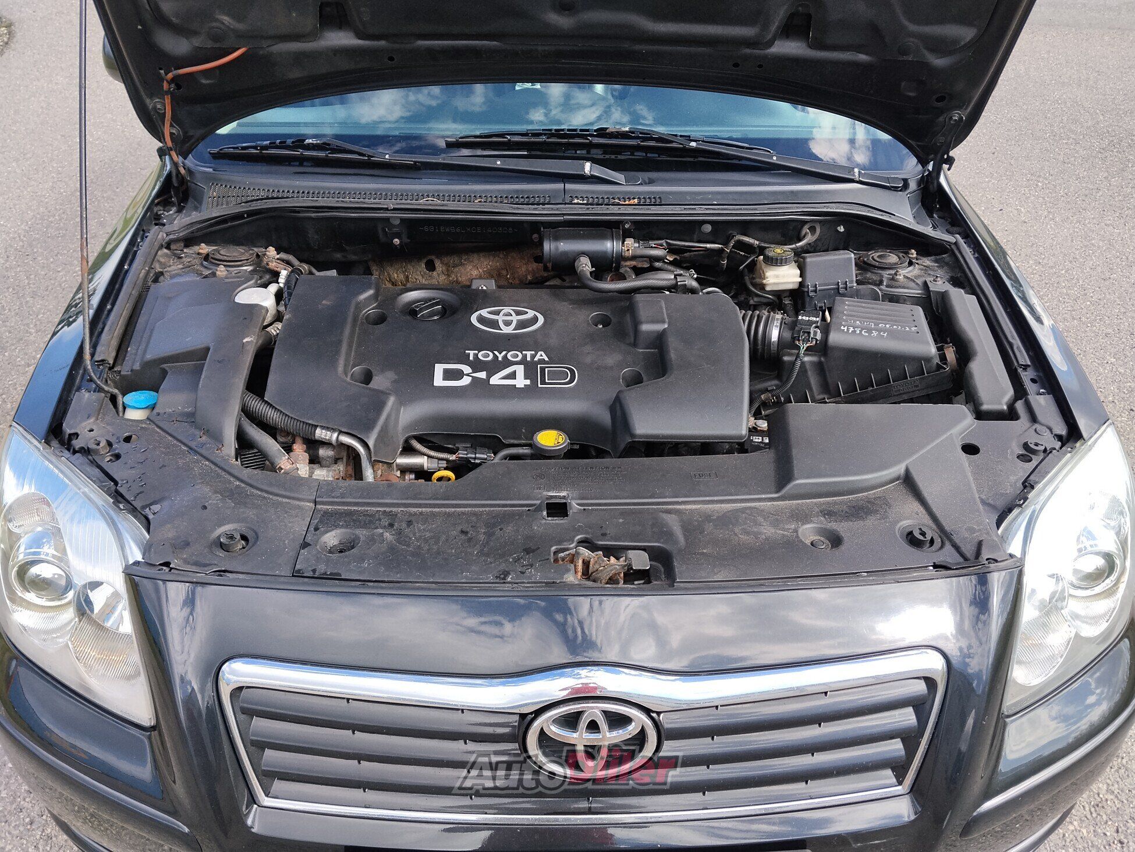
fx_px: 951
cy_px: 426
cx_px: 568
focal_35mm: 29
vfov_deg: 48.2
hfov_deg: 61.7
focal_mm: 4.22
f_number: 1.8
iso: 50
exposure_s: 1/423
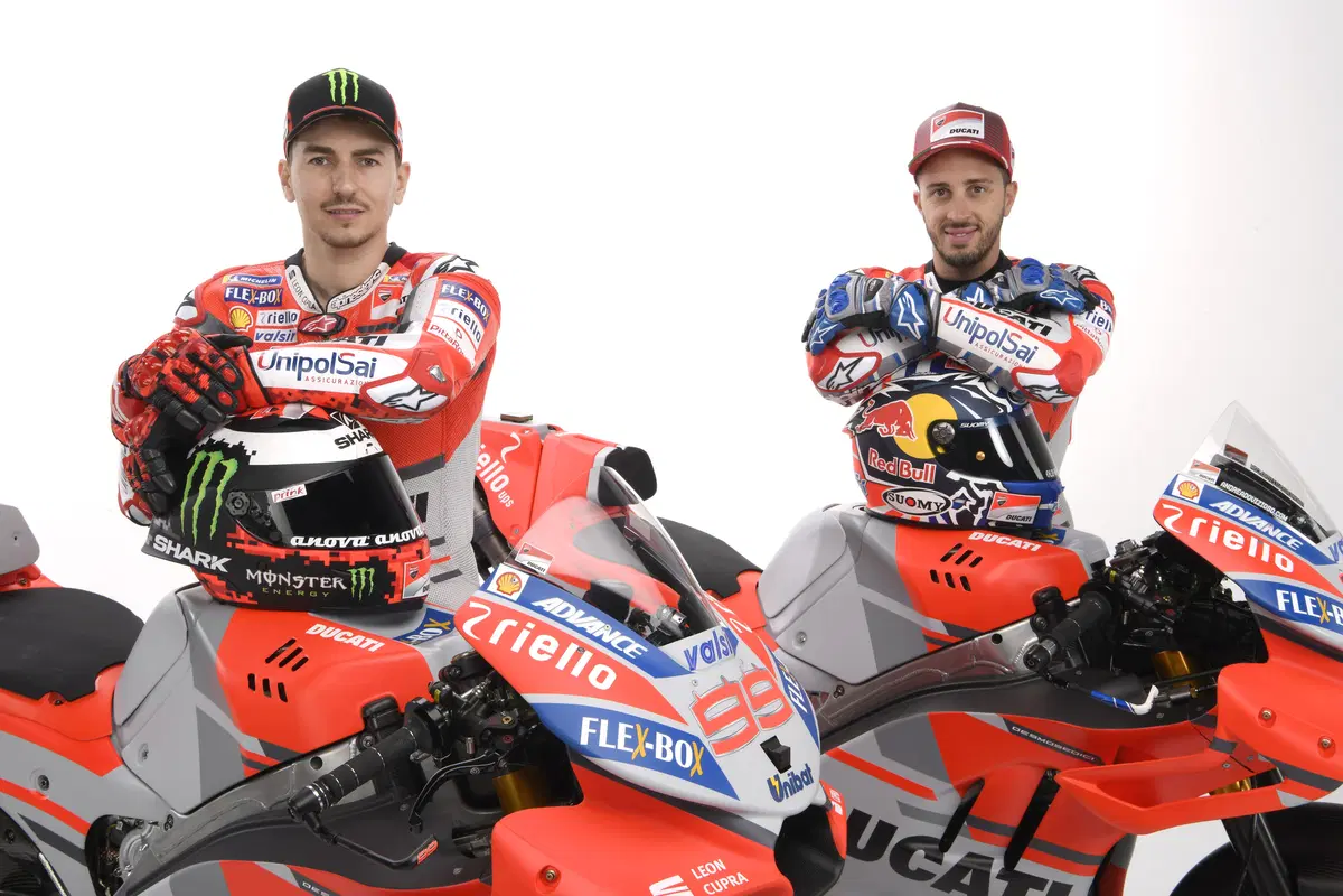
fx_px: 1791
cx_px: 672
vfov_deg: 28.1
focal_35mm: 48
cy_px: 448
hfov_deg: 41.1
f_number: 22
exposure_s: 1/160
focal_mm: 48
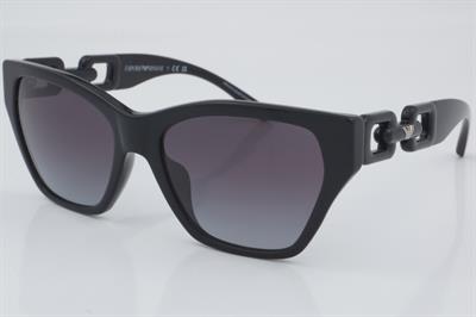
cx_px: 238
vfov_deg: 16.5
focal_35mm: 82
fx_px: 1090
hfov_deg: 24.6
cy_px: 158
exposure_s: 1/4
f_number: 32
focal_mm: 55
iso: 100
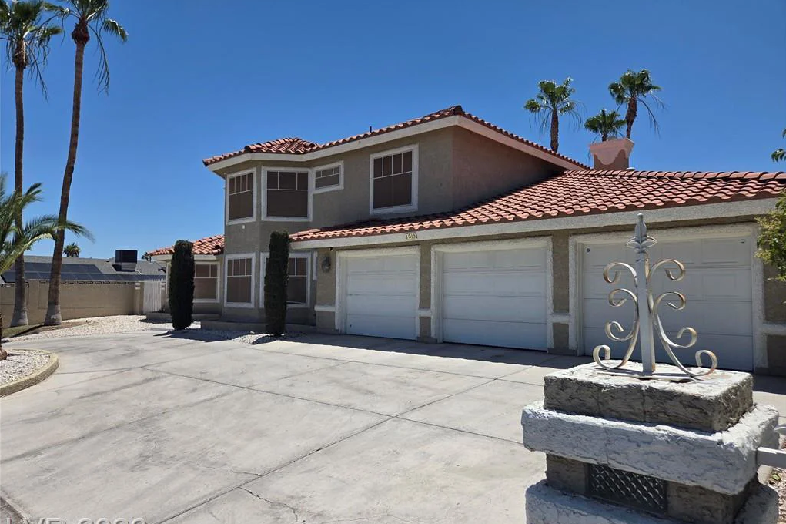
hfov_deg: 73.8
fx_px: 524
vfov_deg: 53.1
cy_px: 257
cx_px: 393
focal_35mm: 24
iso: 80
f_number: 1.8
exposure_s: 1/7891
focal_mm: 5.4
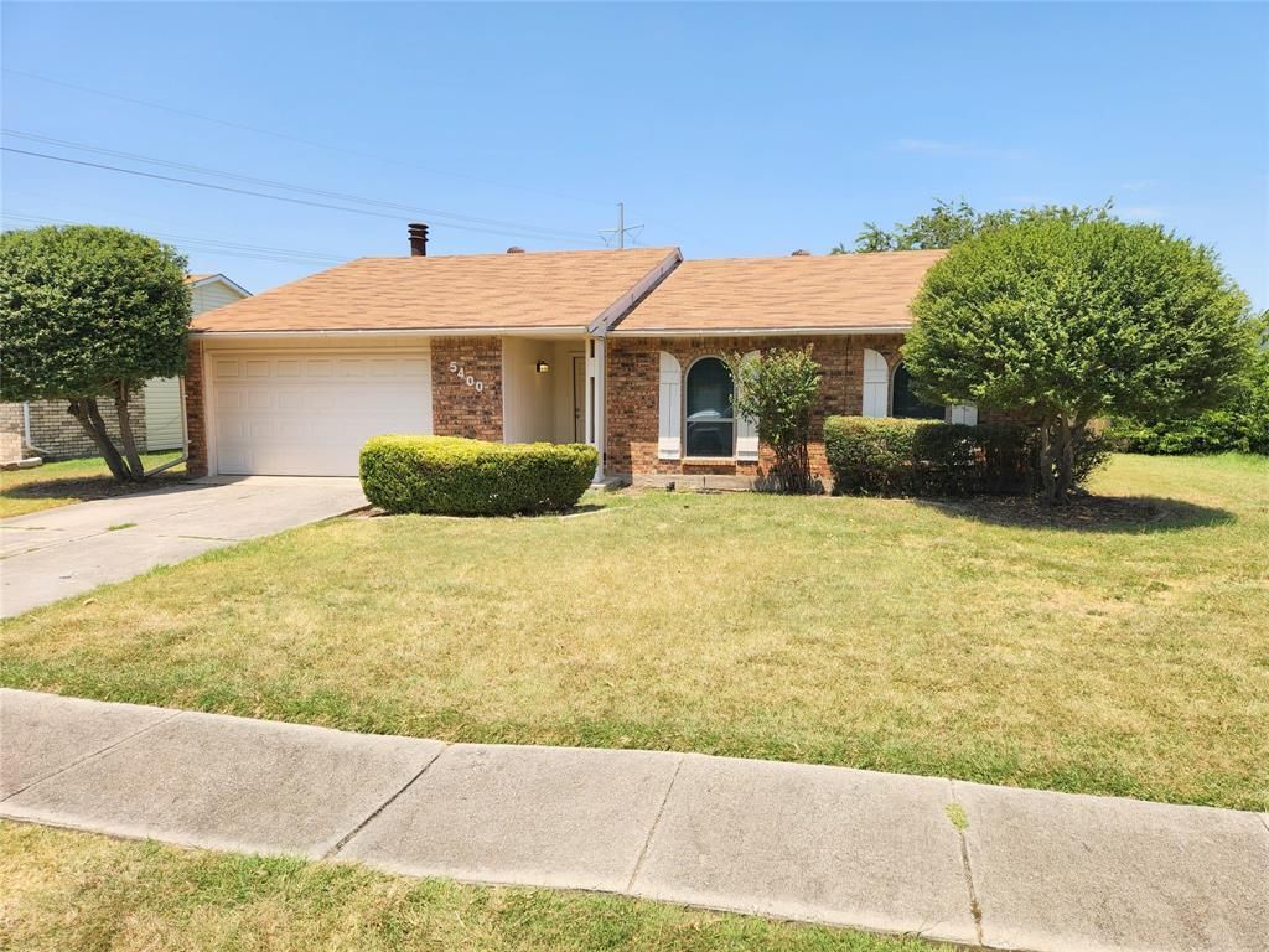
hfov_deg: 73.9
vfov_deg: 58.9
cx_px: 634
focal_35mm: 23
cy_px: 476
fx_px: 843
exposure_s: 1/1628
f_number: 1.8
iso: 20
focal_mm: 5.4
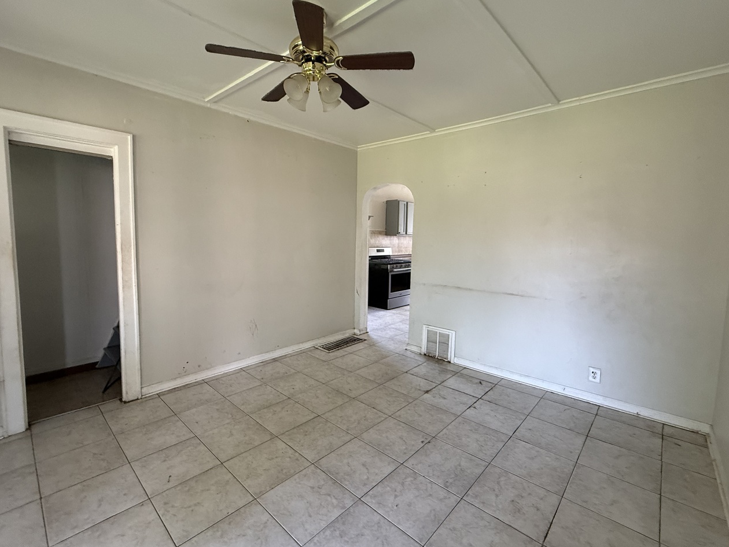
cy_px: 266
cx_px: 356
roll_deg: -0.5
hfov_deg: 94.5
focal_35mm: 16
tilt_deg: -4.4
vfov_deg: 78.1
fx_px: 337
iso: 320
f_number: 2.2
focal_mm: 2.22
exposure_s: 1/99
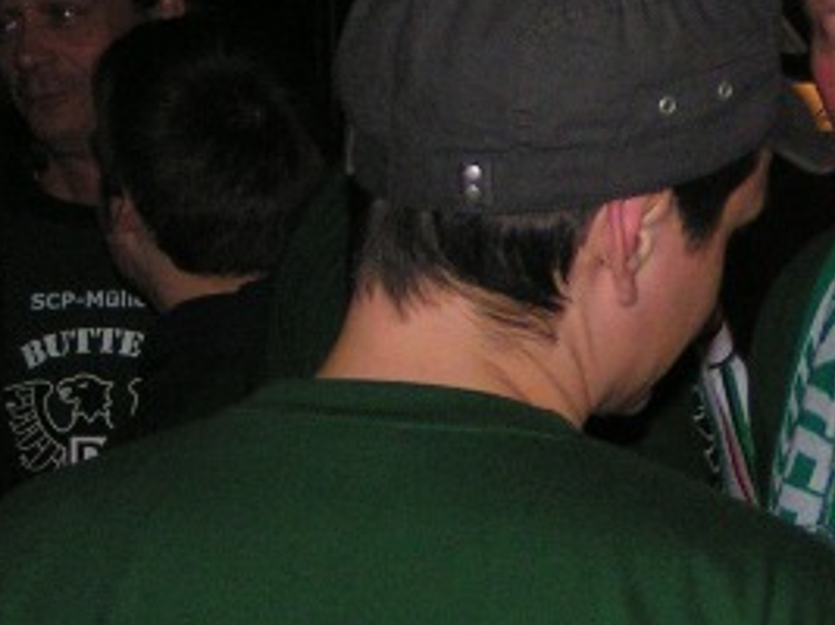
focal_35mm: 114
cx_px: 760
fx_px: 2749
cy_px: 266
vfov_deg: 13.0
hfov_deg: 17.0
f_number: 2.8
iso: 200
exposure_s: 1/40
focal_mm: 5.8
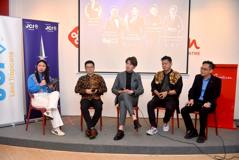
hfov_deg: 53.1
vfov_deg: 36.9
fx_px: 239
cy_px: 80
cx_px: 120
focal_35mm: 36
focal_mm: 36
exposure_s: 1/160
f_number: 5.6
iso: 1000
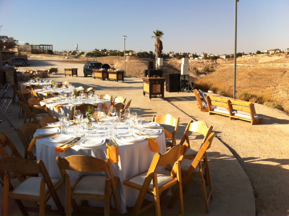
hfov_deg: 52.7
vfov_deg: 40.6
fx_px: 292
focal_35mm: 35
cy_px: 108
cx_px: 144
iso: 80
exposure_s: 1/1508
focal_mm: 3.85
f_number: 2.8
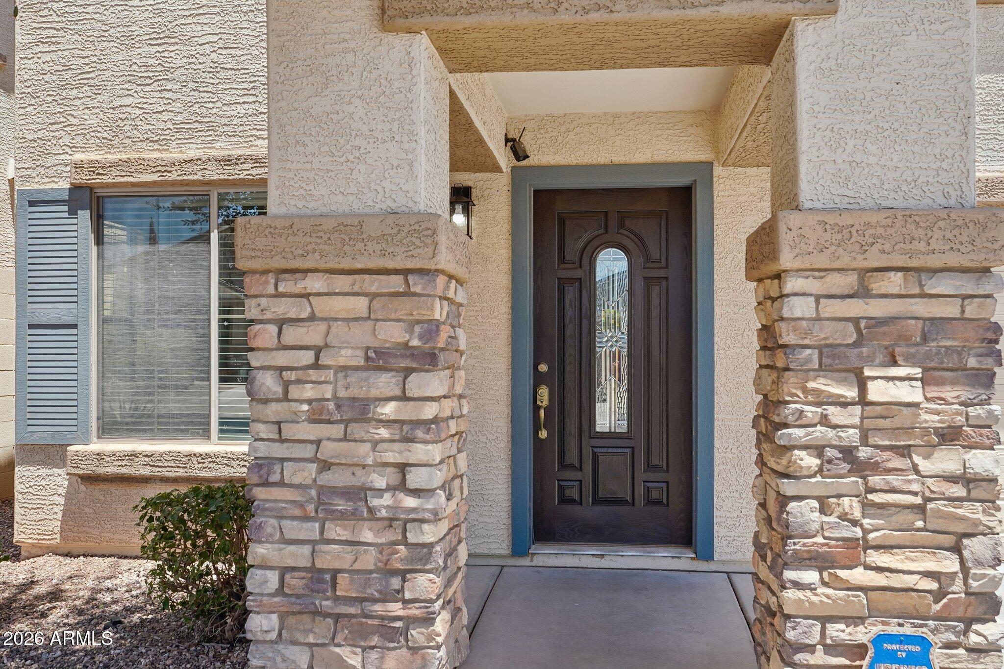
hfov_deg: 54.4
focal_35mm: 35
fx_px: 976
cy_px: 334
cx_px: 502
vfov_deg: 37.8
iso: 400
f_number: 8
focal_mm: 35
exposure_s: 1/250
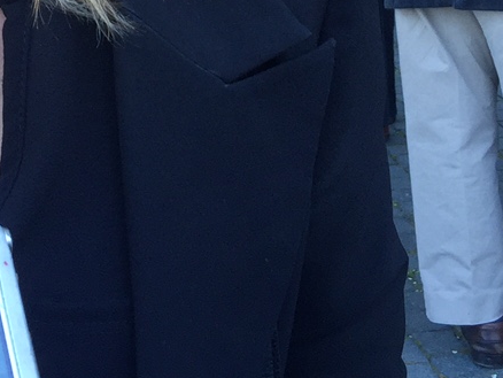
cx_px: 126
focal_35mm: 108
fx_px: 1570
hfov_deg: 18.1
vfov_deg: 12.8
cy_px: -232
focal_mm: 4.15
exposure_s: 1/100
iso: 32
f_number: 2.2
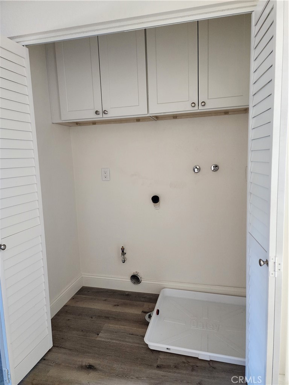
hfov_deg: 58.9
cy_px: 192
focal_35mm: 23
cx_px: 144
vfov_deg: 73.9
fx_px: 256
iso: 640
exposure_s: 1/120
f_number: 1.8
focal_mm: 6.4
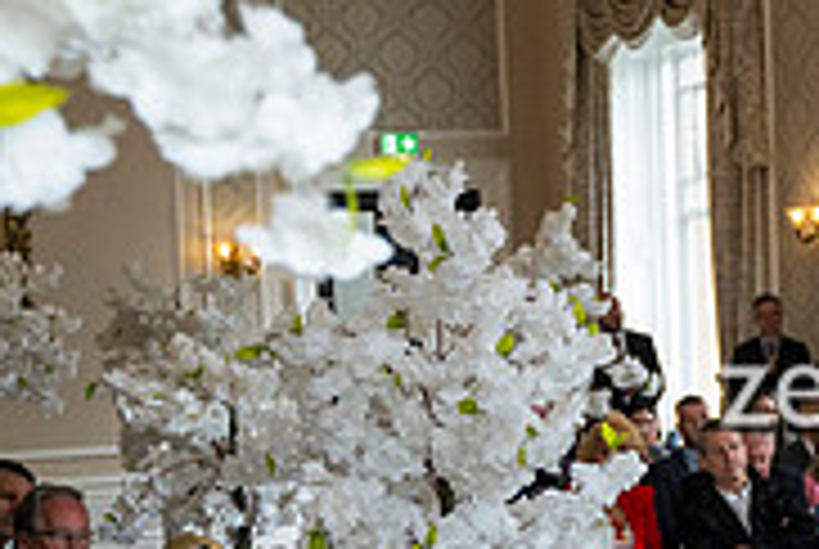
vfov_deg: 14.6
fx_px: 2119
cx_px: 985
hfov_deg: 20.5
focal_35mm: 93
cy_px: 471
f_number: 2.8
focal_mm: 28
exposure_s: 1/1250
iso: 1600
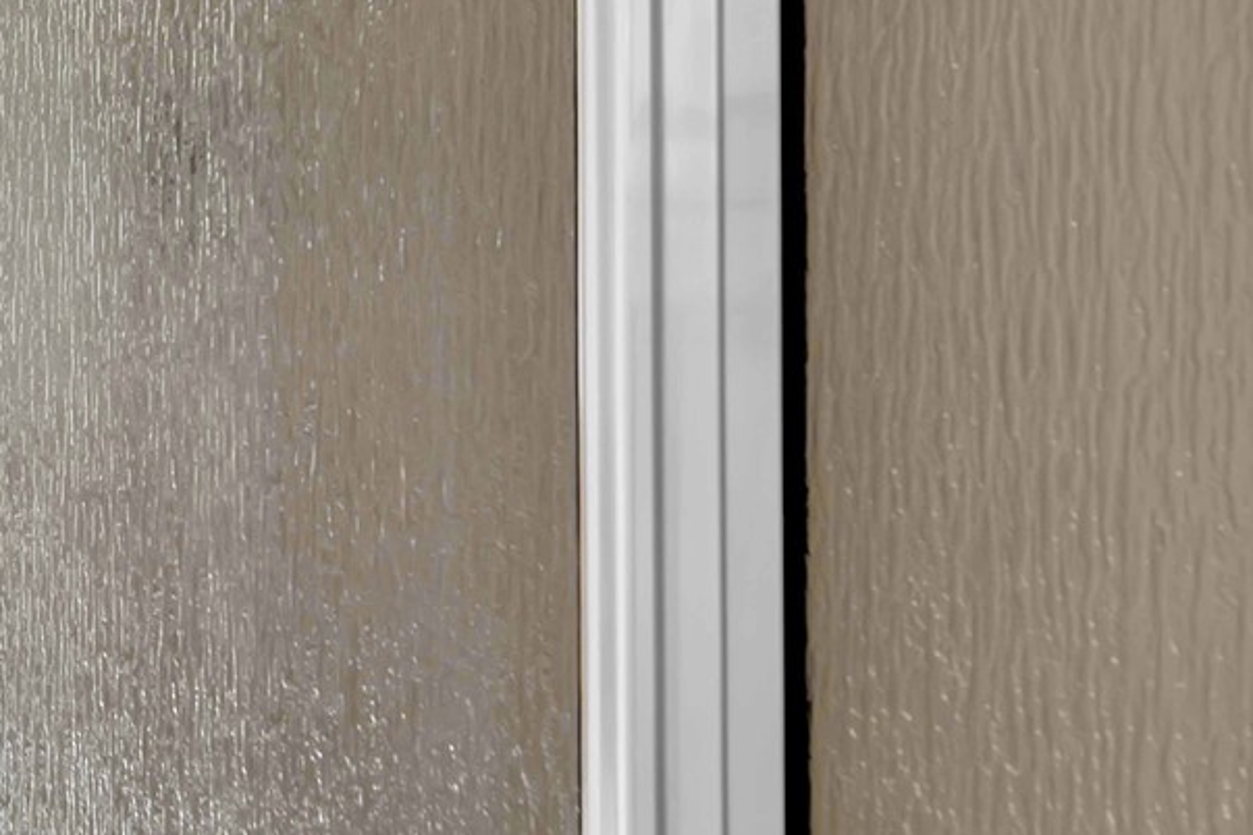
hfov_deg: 31.1
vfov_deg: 25.1
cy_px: 382
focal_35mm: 54
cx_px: -245
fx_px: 1879
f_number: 8
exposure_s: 1/100
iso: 100
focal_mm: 15
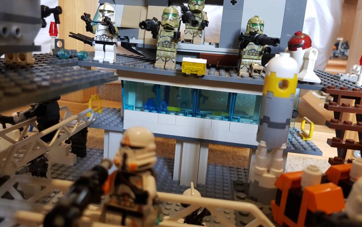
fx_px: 276
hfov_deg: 66.5
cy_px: 110
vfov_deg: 44.5
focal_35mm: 28
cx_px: 182
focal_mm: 4.2
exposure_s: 1/15
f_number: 1.7
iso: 200
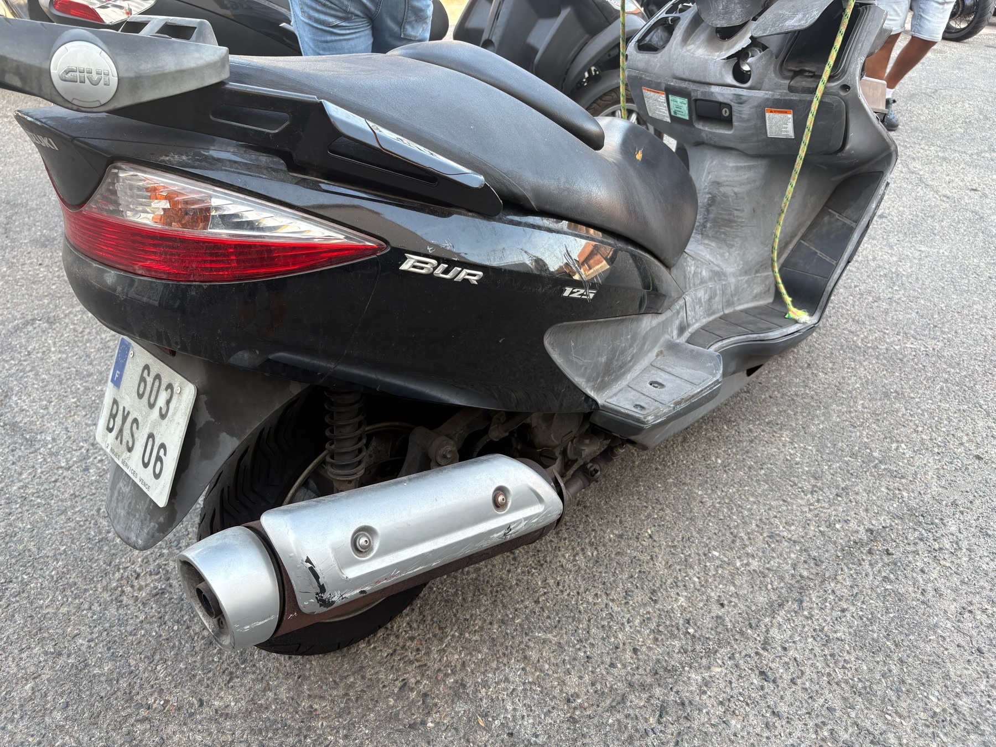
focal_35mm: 26
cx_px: 498
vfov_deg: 53.1
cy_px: 374
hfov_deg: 67.3
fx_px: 748
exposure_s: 1/234
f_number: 1.6
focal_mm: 5.96
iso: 40
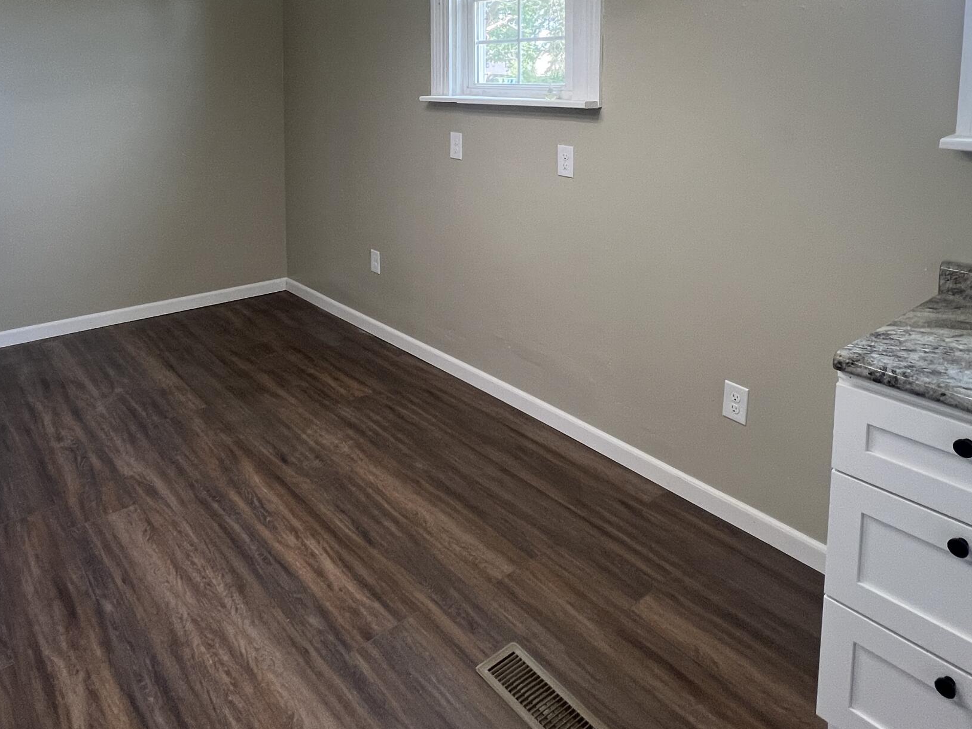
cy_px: 142
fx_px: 674
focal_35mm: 24
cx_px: 423
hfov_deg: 71.3
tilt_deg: -6.1
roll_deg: +0.3
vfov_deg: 53.0
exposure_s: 1/120
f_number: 1.8
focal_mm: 1.57
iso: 125
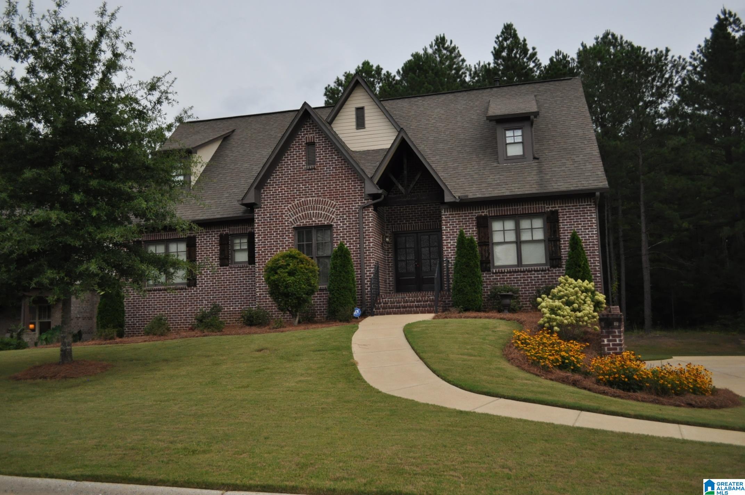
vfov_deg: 43.5
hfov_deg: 62.0
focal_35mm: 30
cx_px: 372
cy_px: 248
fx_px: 620
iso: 1000
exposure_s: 1/250
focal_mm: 20
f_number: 3.8
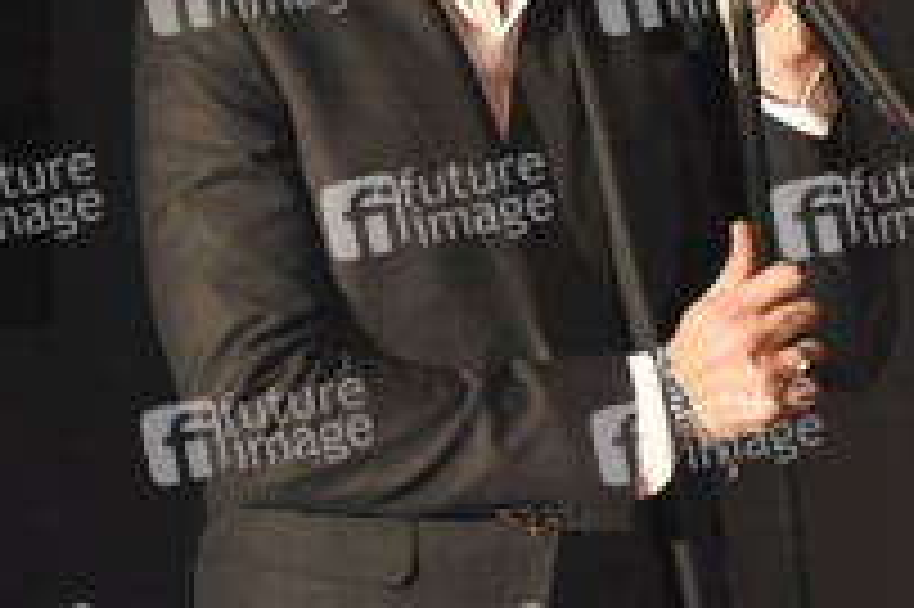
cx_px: 317
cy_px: 95
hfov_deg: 15.4
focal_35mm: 133
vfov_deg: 10.3
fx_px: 3374
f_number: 4.5
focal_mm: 40
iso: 1600
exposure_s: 1/100
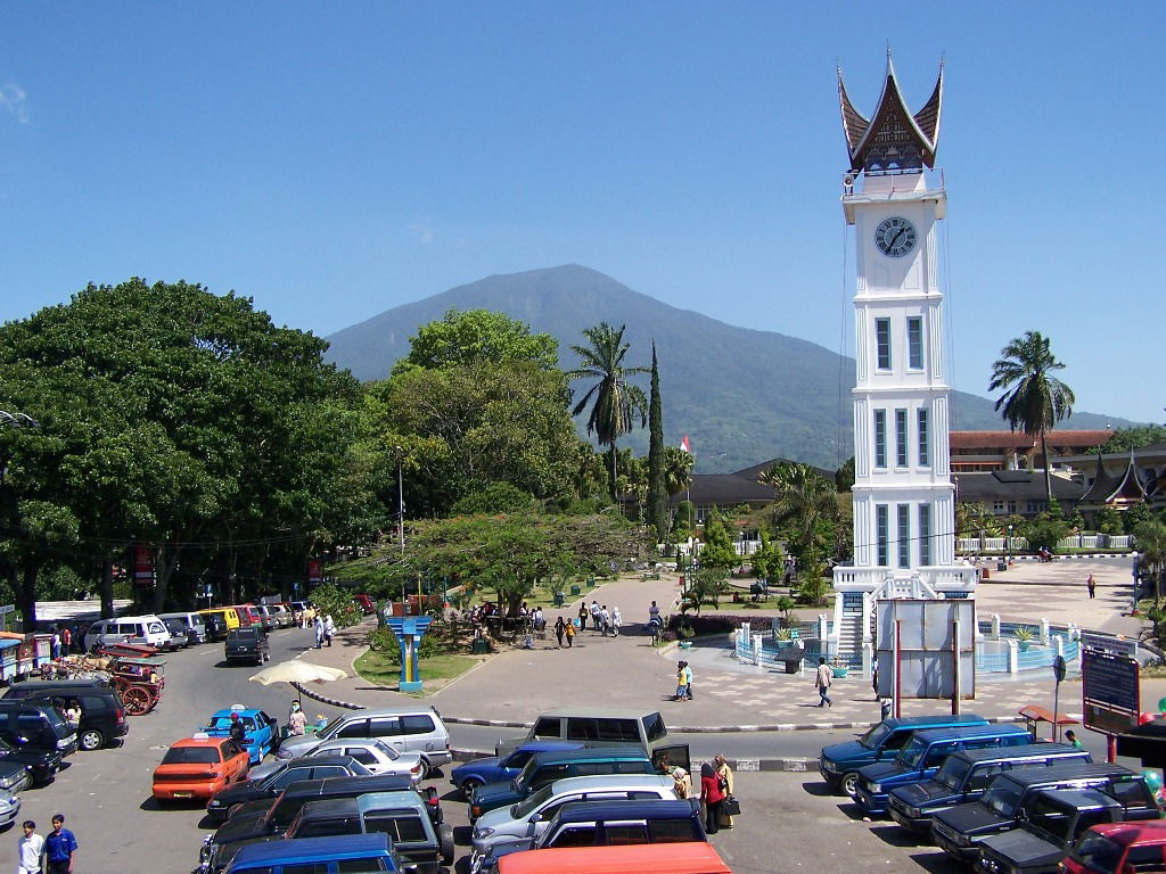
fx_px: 1280
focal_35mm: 38
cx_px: 583
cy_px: 437
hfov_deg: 49.0
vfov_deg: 37.7
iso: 80
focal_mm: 6.3
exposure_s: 1/800
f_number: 4
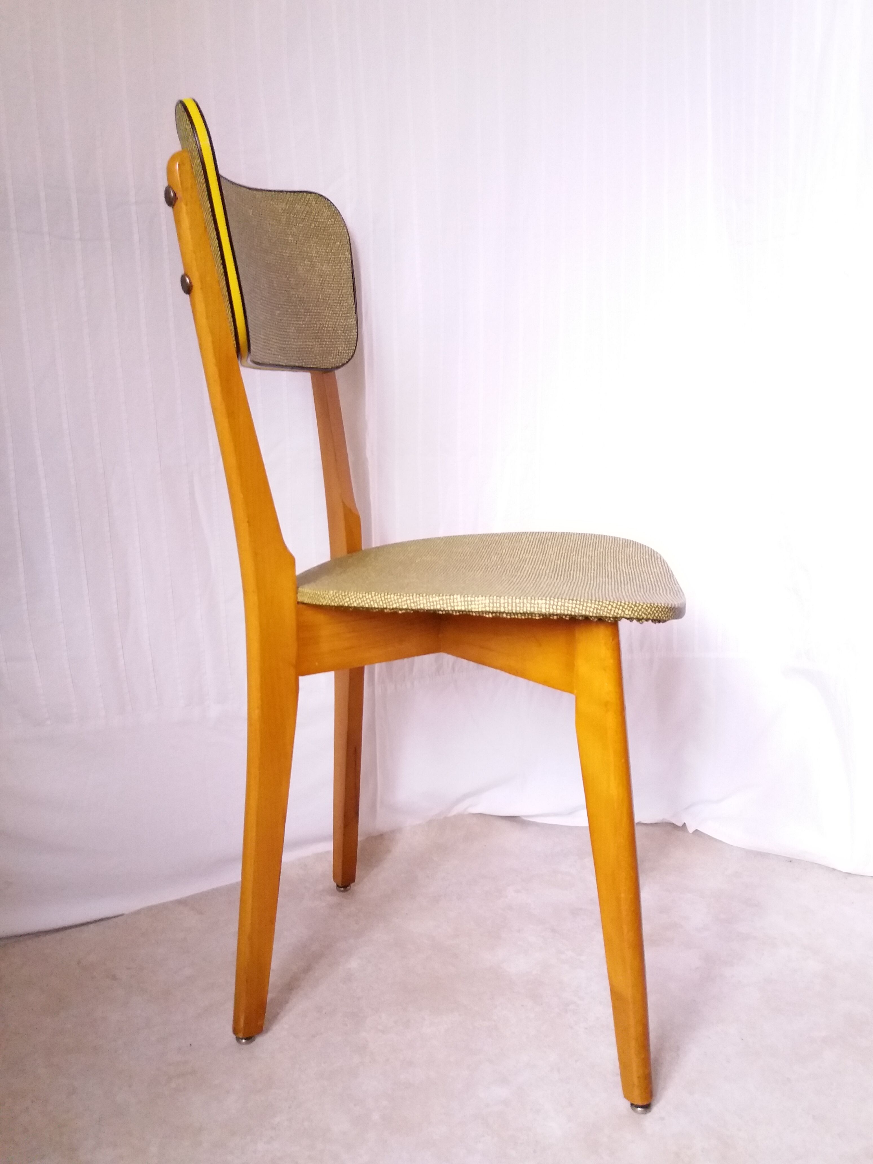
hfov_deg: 49.7
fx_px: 942
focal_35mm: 28
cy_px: 582
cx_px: 436
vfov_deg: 63.4
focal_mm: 3.7
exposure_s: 1/20
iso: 400
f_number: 1.9
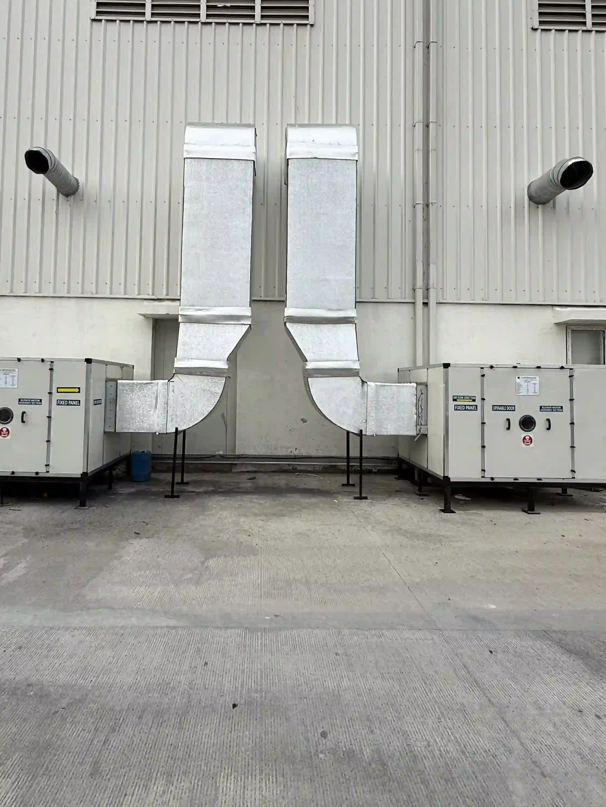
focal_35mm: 19
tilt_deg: +2.8
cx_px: 265
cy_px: 371
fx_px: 444
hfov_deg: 68.4
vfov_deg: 84.5
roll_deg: -1.2
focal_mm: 2.22
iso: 50
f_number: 2.2
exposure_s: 1/1339
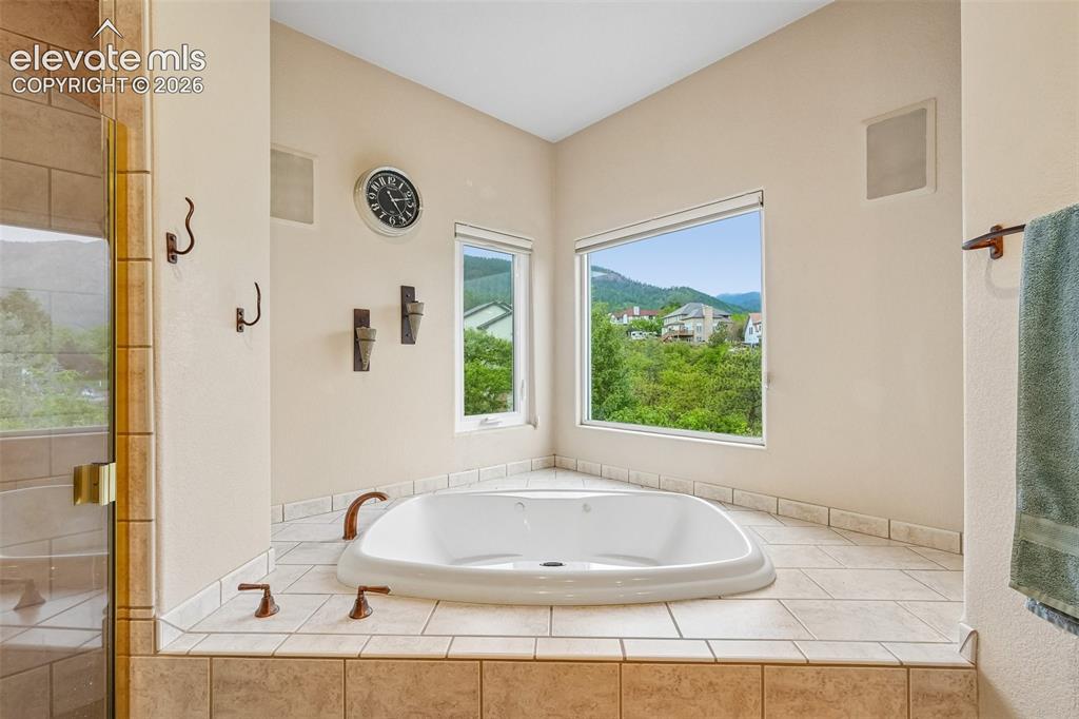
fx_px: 449
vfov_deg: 77.3
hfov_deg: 100.4
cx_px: 540
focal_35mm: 15
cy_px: 360
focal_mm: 10
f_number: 8
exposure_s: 1/30
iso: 800
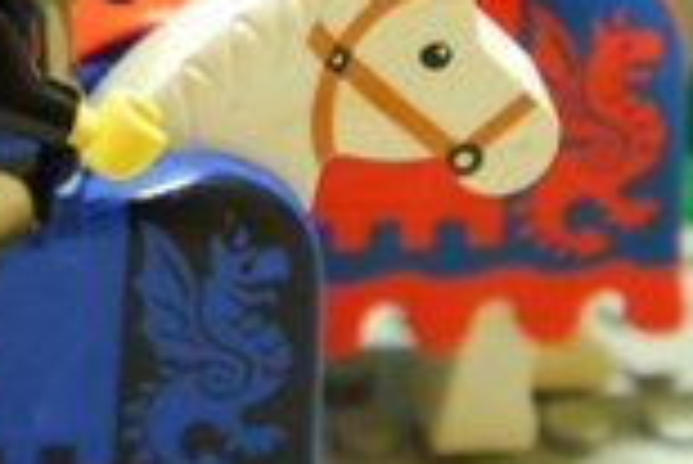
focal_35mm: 241
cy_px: -365
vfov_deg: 5.6
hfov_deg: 8.4
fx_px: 4644
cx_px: -126
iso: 800
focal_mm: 32
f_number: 5
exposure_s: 1/4
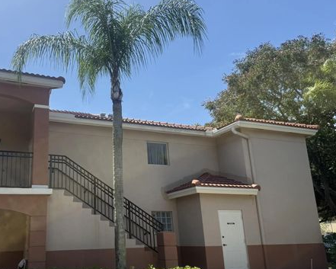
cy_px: 150
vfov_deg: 43.3
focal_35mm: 34
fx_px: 338
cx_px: 105
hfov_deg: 51.6
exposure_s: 1/3584
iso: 80
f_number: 1.78
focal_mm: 6.76
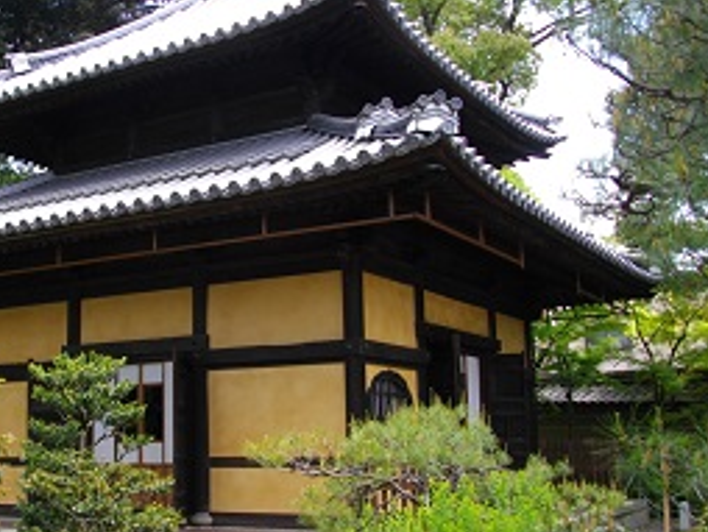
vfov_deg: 29.7
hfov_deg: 38.3
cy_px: 298
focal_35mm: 49
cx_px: 219
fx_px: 1003
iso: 100
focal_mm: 5.7
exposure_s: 1/250
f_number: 2.9
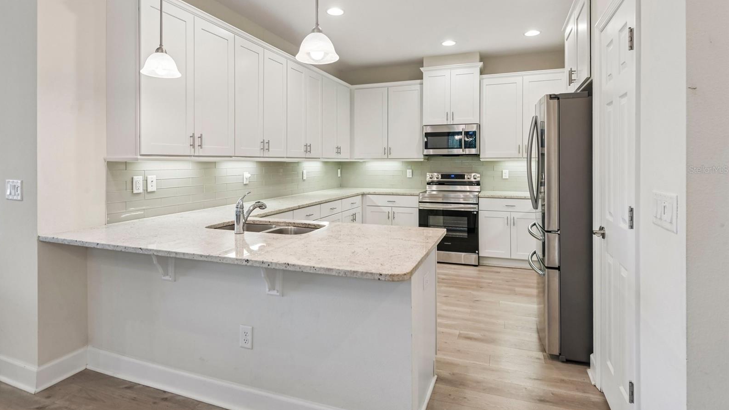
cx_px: 364
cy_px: 169
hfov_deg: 86.6
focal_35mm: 20
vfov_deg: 55.5
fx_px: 387
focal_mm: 19
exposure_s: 1/25
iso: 400
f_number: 8
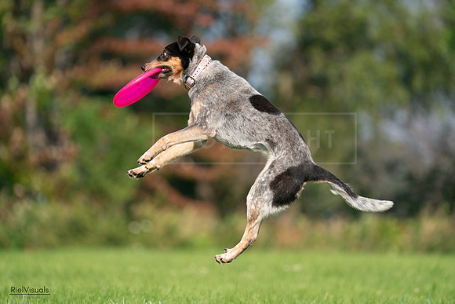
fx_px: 5436
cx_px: 228
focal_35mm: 430
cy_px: 152
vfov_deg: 3.2
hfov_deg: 4.8
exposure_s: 1/4000
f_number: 6.3
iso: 1250
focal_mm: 430
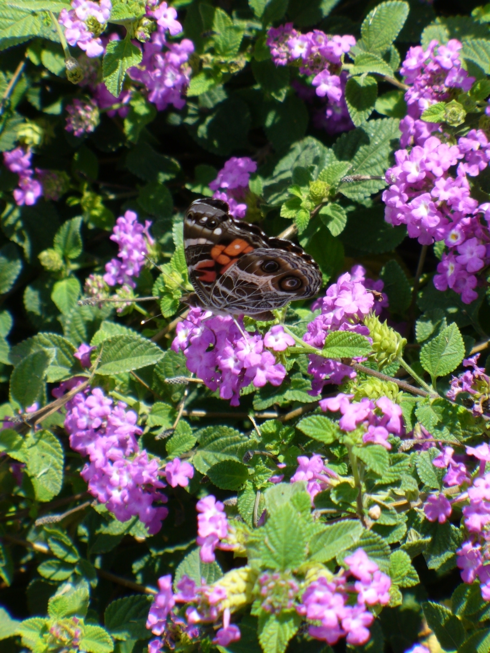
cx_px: 245
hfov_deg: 6.7
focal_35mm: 222
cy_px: 326
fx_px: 4190
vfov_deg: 8.9
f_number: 4.5
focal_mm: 36.6
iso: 80
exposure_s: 1/400
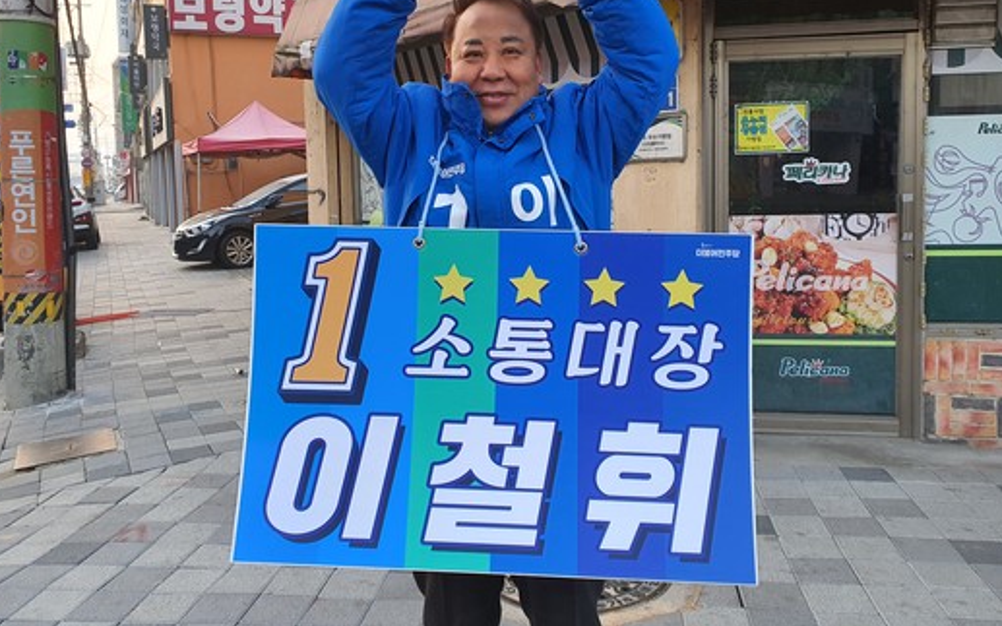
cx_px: 492
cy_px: 258
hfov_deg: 59.7
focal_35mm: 32
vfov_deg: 39.3
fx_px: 874
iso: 80
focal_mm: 4.3
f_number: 2.4
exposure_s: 1/120
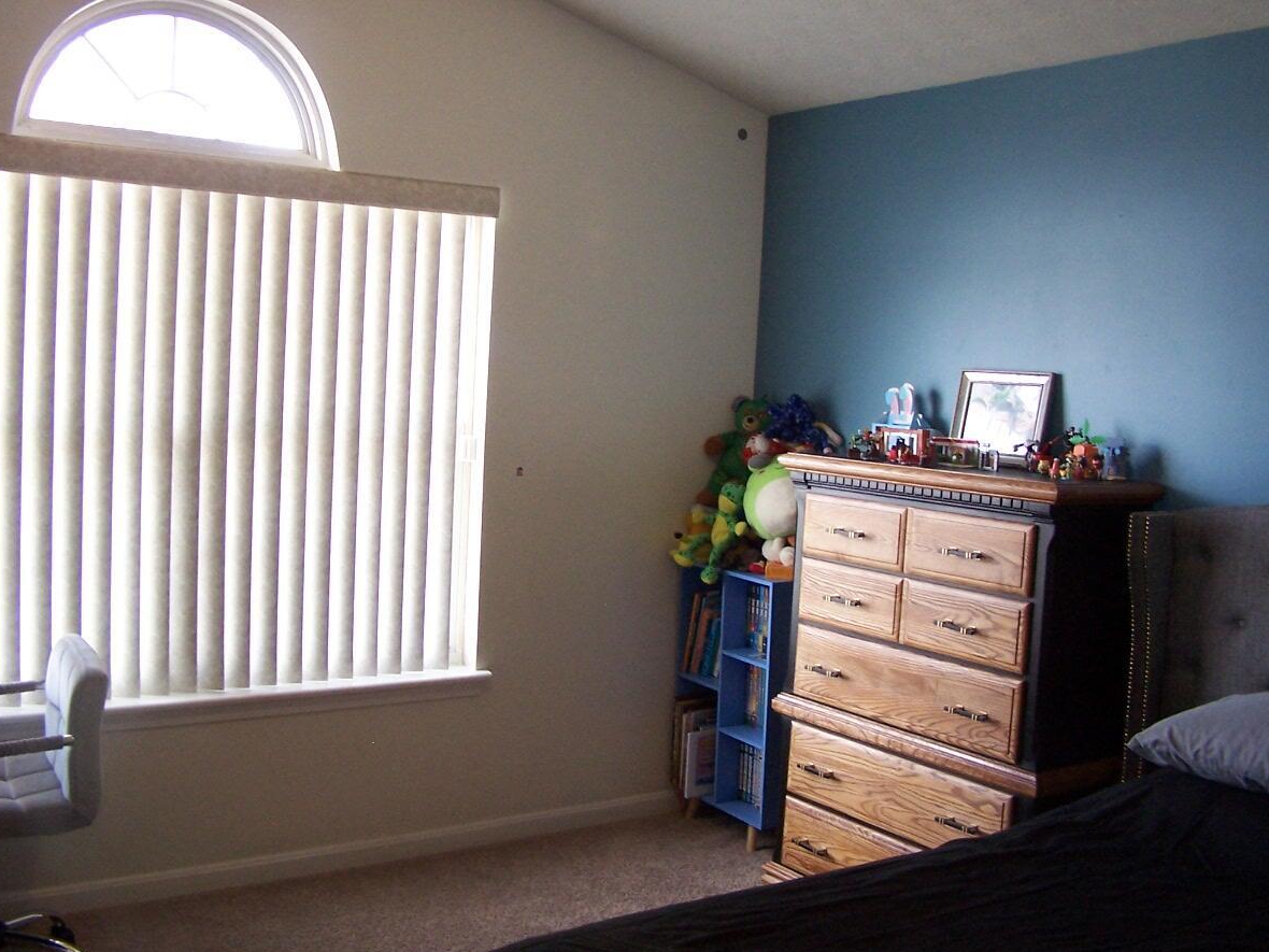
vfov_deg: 29.1
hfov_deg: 38.2
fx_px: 1833
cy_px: 437
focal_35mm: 50
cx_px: 632
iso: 140
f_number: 2.8
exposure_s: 1/30
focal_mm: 6.3
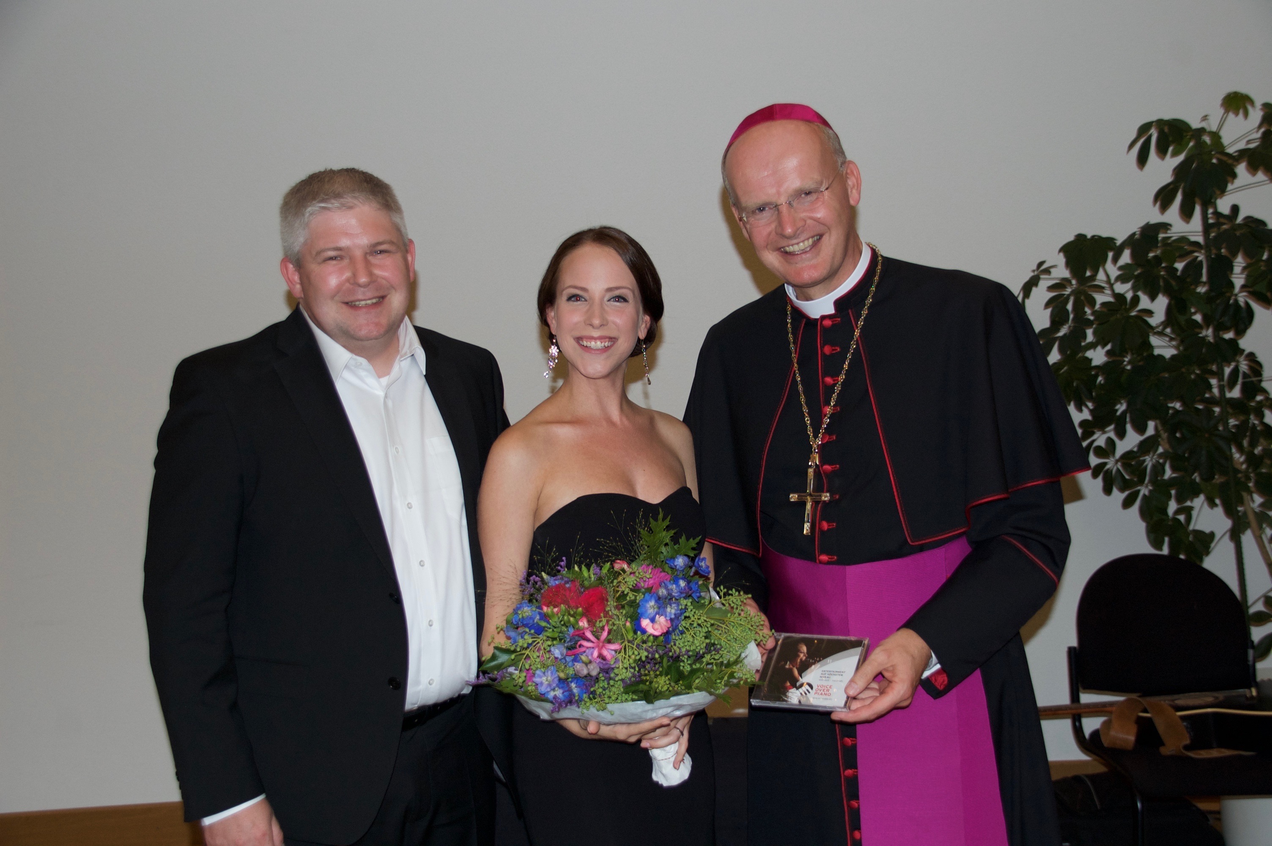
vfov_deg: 28.0
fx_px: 1694
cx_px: 636
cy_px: 423
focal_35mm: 48
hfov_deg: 41.1
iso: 400
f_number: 4.2
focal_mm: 32
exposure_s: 1/60
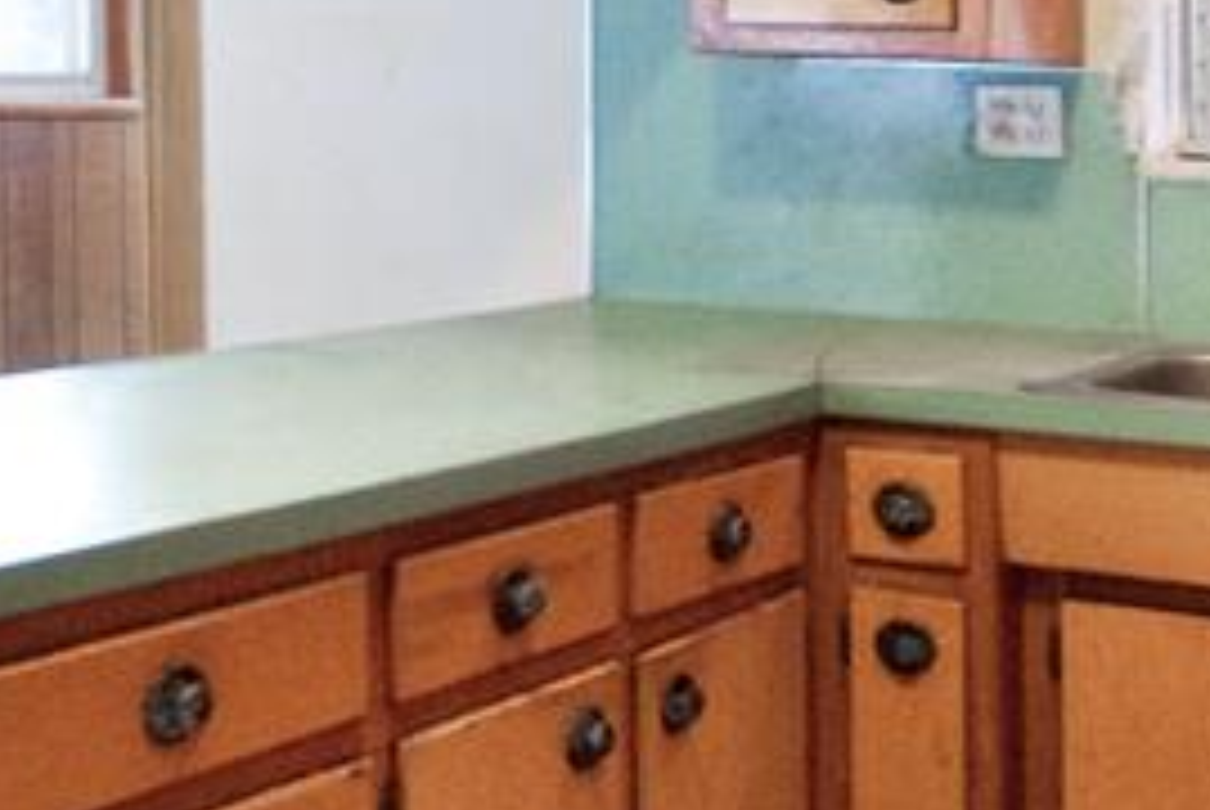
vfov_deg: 23.8
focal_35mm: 57
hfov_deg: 35.0
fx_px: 1918
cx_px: 594
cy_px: 346
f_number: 3.5
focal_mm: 10
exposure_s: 1/100
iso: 800
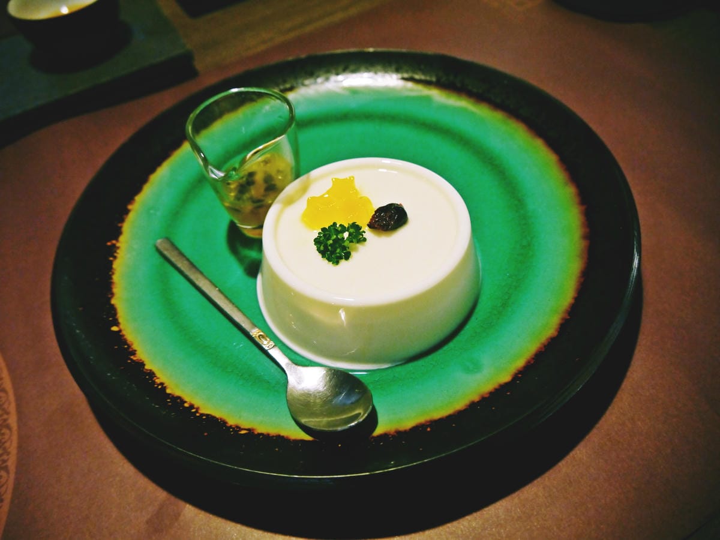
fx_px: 582
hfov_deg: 63.4
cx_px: 360
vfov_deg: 49.7
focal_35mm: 28
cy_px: 270
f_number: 3.5
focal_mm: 14
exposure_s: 1/25
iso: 800
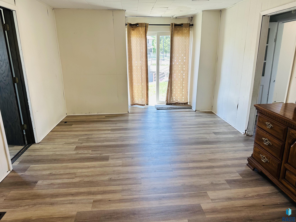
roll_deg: +0.8
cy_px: 111
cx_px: 148
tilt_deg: -15.6
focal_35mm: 24
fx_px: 205
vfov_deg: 56.8
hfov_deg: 71.6
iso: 125
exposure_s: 1/120
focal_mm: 6.86
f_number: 1.78
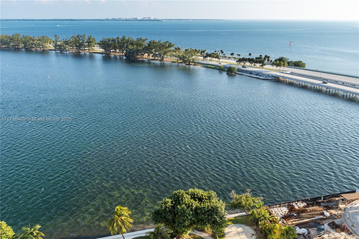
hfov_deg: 61.9
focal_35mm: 30
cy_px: 120
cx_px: 180
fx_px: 299
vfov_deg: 43.6
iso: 400
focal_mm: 20
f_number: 8
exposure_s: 1/500
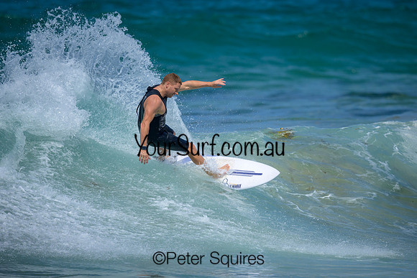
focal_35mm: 819
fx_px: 9493
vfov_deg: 1.7
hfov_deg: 2.5
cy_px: 136
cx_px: 214
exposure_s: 1/2500
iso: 280
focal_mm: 800
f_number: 6.3
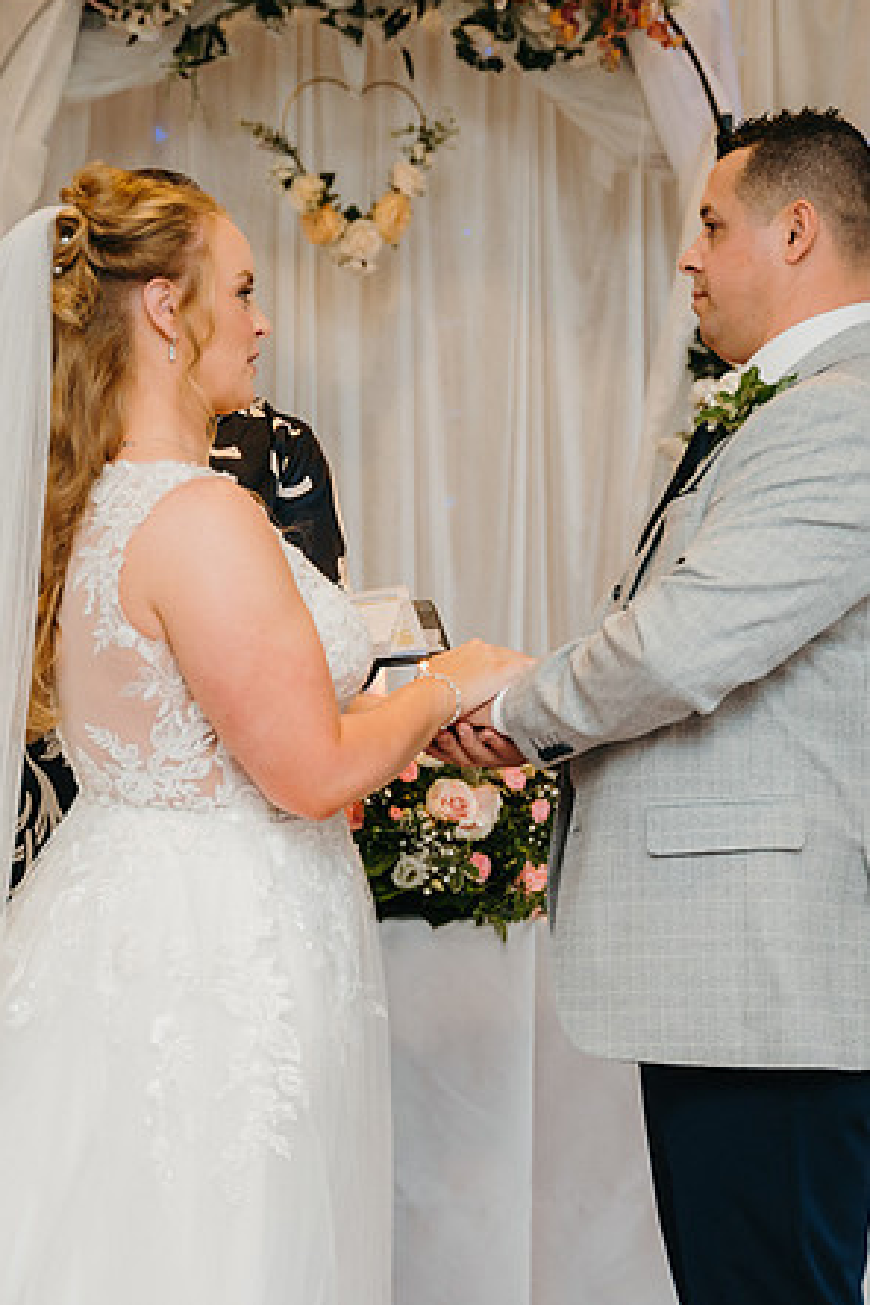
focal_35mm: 76
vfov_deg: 26.7
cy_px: 647
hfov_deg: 17.9
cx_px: 432
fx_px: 2755
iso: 800
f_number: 2.8
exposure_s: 1/160
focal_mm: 50
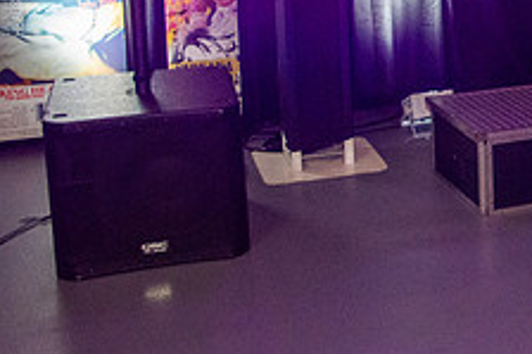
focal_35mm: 70
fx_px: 1034
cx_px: 686
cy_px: -32
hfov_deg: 25.1
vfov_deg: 18.7
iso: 4000
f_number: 8
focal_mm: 18
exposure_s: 1/40
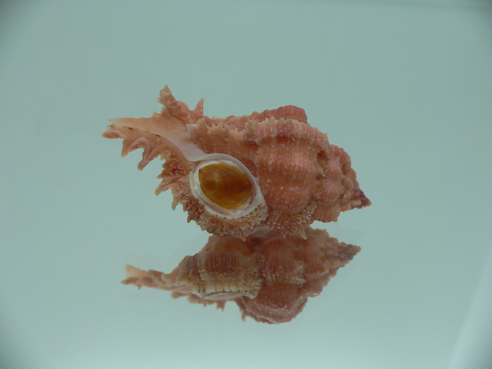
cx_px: 246
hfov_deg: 52.6
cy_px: 184
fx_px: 497
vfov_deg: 40.7
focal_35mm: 35
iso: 80
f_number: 2.8
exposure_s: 1/60
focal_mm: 4.6
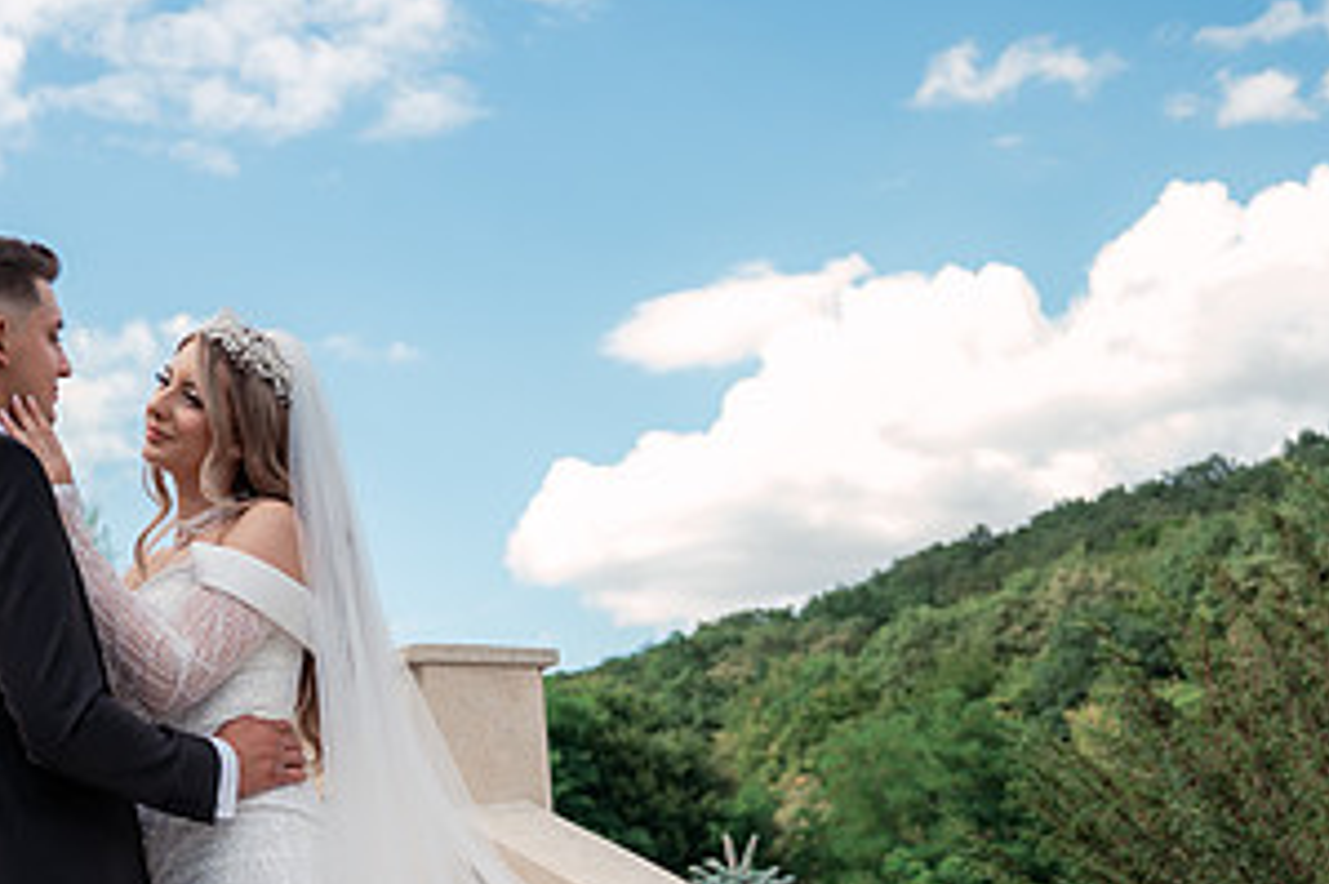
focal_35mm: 62
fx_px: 2287
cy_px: 844
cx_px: 604
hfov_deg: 32.4
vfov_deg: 21.3
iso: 160
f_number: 3.2
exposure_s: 1/640
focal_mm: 32
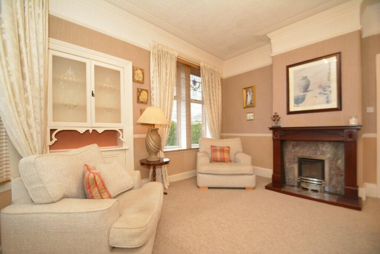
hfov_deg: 100.4
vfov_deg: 77.4
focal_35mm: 15
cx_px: 190
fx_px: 158
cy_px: 127
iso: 2000
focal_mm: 10
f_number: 4
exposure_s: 1/60
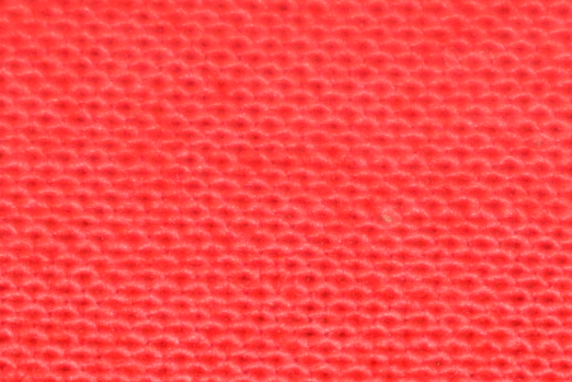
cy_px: 716
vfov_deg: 2.9
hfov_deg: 4.3
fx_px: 7519
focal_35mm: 473
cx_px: 819
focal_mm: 55
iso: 800
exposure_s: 1/60
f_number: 5.6
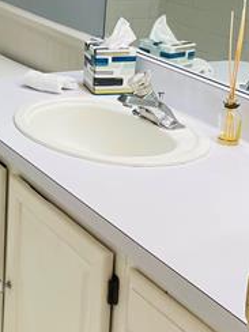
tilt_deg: -12.3
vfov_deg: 23.4
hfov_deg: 17.3
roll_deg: -1.0
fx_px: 786
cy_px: 50
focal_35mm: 82
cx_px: -30
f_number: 1.6
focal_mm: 5.1
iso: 80
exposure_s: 1/120
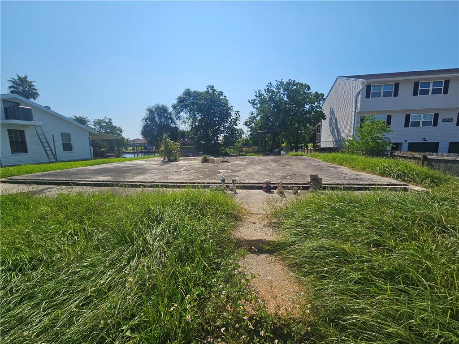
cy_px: 172
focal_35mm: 13
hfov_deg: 106.2
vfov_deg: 89.9
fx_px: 172
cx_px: 230
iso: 50
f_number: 2.2
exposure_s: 1/4373
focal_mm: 2.2
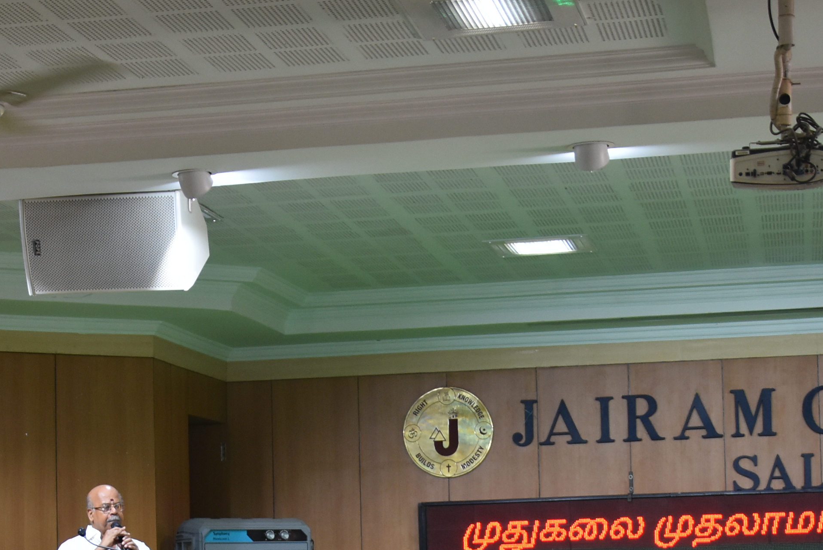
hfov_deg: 22.1
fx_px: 2104
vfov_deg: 14.8
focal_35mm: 92
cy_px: 467
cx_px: 285
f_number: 4.5
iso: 800
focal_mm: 26
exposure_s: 1/80
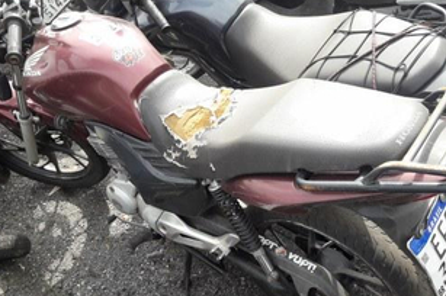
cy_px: 177
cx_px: 224
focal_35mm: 38
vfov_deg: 34.9
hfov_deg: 50.7
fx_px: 470
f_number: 1.9
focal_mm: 3.7
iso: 40
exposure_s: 1/334
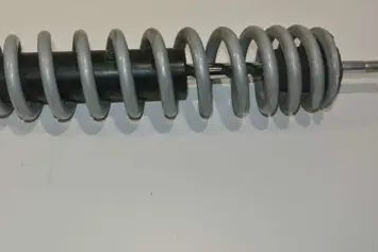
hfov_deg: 41.5
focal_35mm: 47
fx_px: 494
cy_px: 86
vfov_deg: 28.5
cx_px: 132
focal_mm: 11.8
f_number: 4.5
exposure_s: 1/60
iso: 200
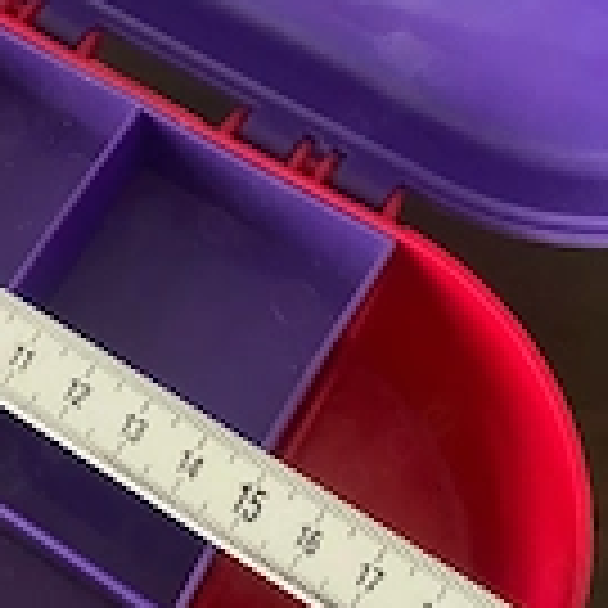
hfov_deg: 24.7
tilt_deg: -66.0
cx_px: 77
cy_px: 194
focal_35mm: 68
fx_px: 1351
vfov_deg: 25.2
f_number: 1.8
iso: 640
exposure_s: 1/30
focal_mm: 4.25
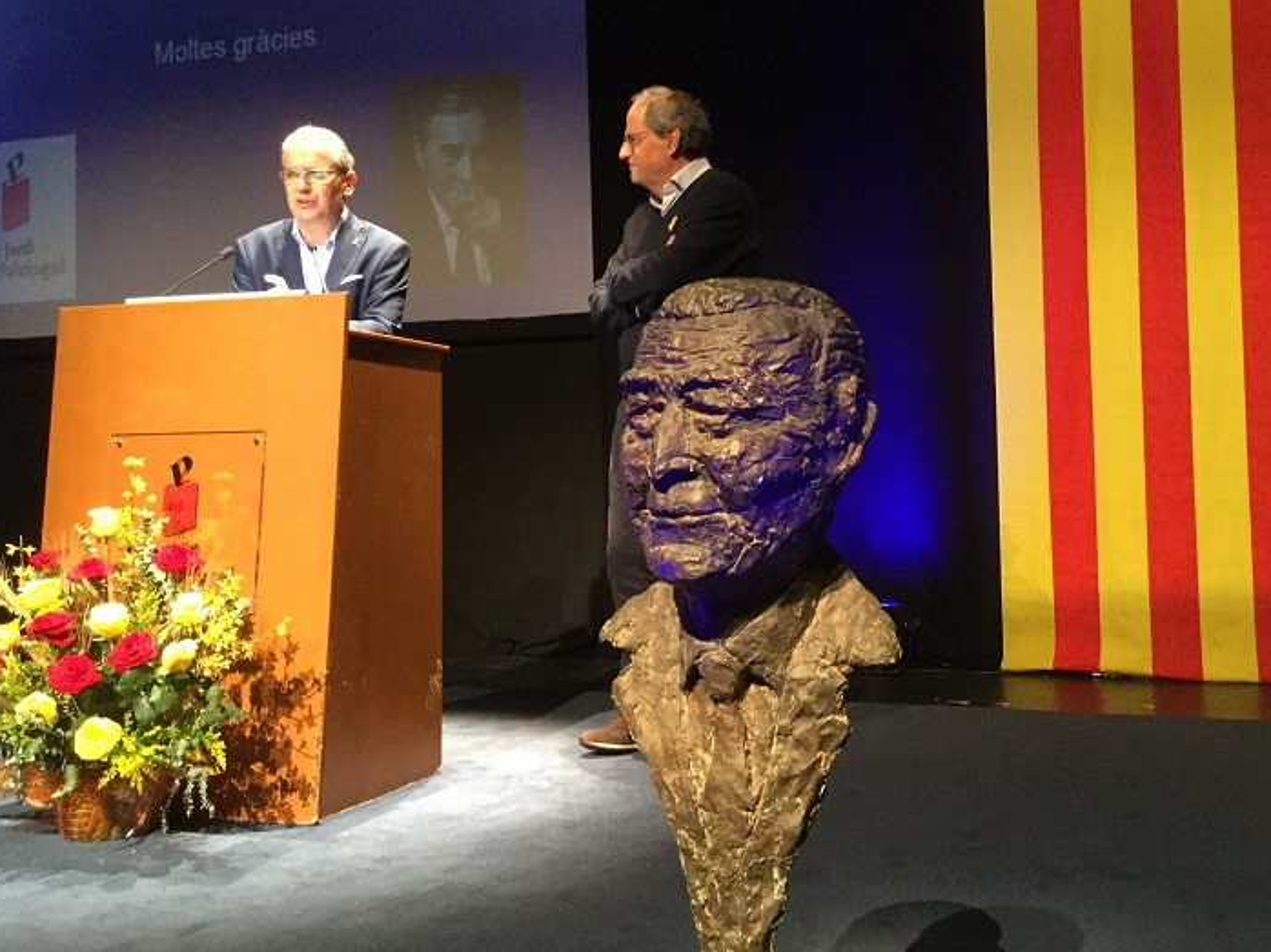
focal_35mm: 40
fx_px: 1468
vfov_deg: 35.9
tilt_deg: +0.1
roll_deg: +0.0
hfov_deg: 46.8
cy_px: 436
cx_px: 665
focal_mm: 3.3
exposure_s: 1/25
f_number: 2.4
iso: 200
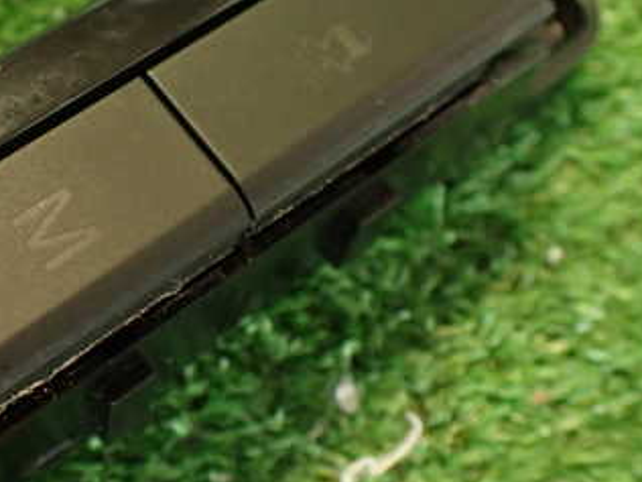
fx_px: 1057
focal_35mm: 57
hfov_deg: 32.2
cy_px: 228
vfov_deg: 25.7
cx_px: 71
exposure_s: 1/30
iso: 400
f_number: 2.3
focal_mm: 5.4
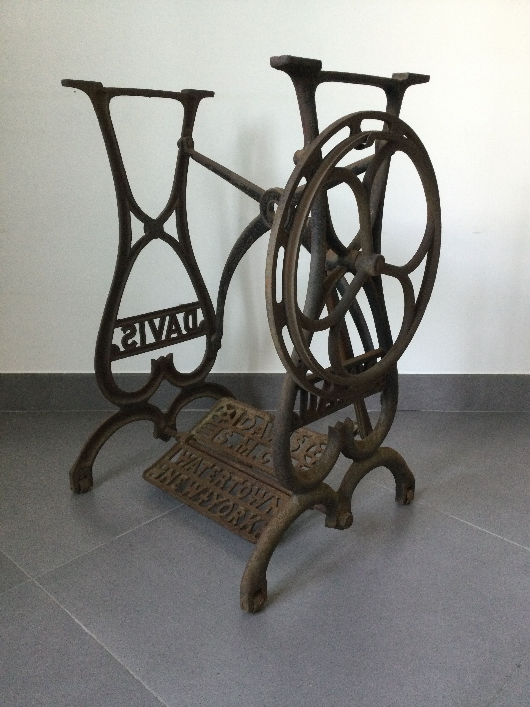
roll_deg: -0.7
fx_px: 633
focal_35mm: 31
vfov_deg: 58.4
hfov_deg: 45.4
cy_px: 354
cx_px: 265
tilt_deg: -17.7
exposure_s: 1/33
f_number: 2.4
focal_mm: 3.3
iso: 200
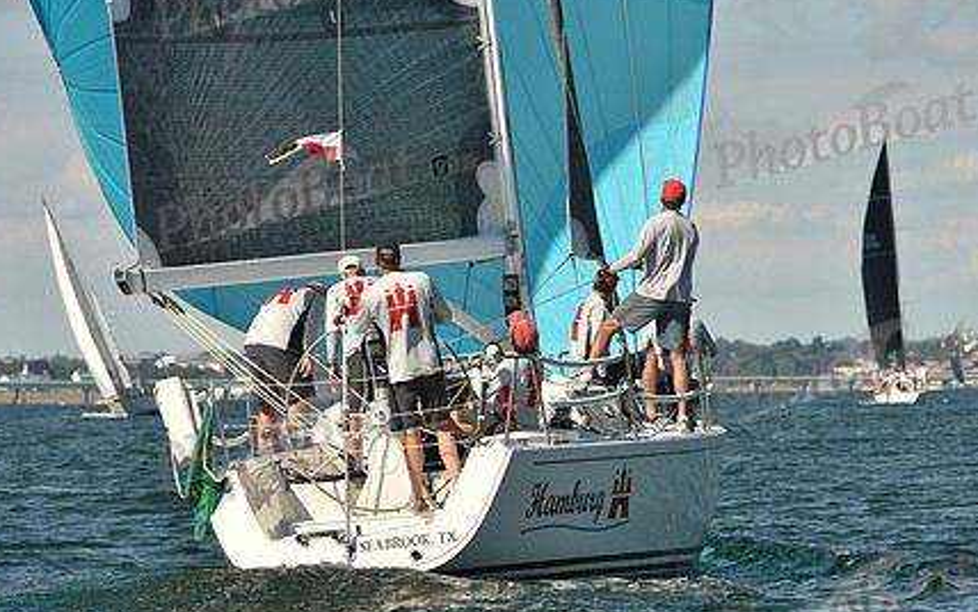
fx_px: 7360
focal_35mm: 276
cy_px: 280
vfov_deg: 4.8
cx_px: 596
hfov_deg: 7.6
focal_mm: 200
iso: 250
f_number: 7.1
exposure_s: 1/1000
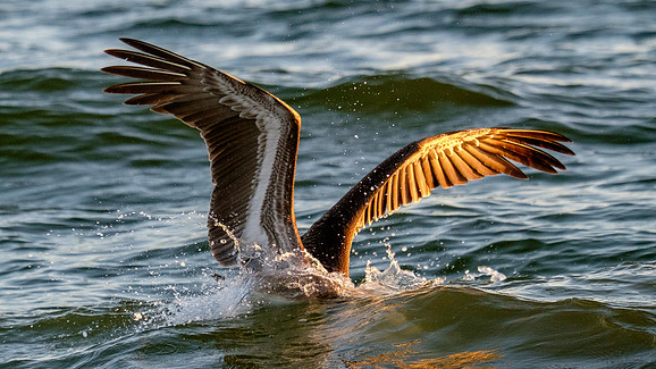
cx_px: 243
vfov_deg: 2.6
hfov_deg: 4.6
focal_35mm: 473
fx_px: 8227
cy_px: 122
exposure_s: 1/1000
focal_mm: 200
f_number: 5.6
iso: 800
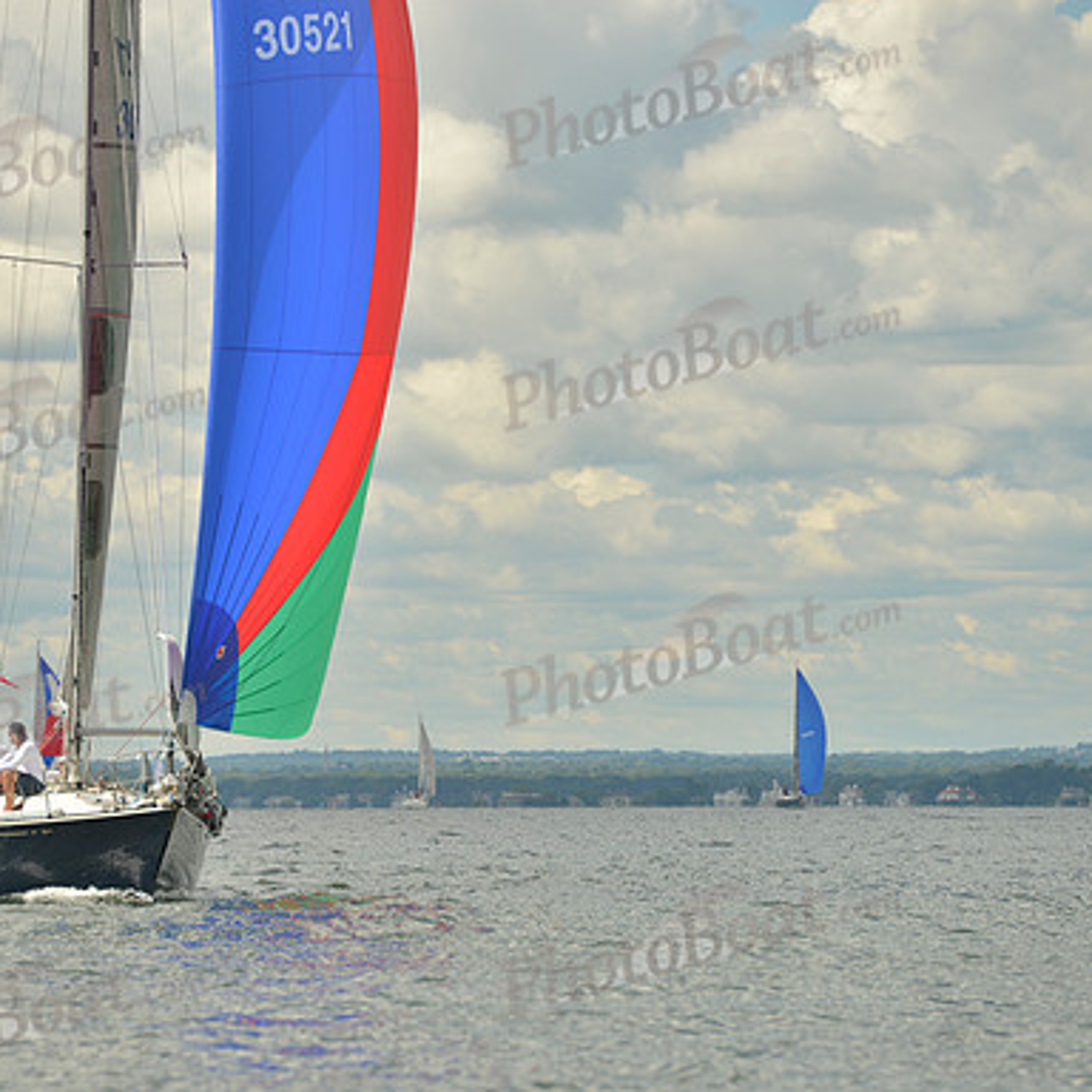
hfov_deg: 6.8
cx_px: 355
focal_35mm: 257
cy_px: 545
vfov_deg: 6.8
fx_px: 9172
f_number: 7.1
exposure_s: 1/1000
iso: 200
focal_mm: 200
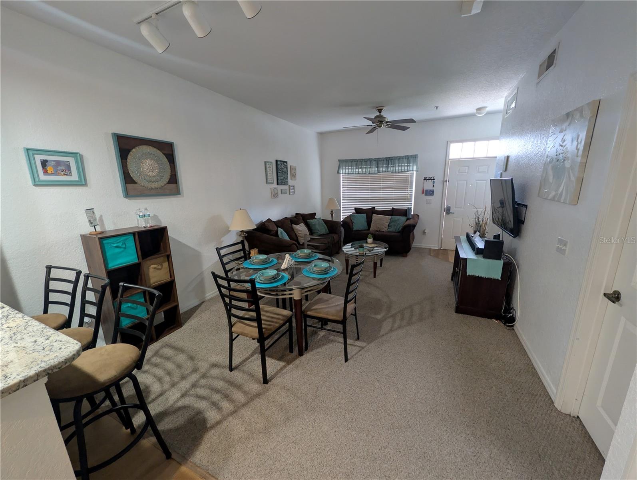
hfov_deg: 110.5
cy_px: 240
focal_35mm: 12
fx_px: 221
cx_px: 318
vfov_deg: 94.6
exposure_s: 1/40
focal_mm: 2.02
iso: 188
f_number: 1.7
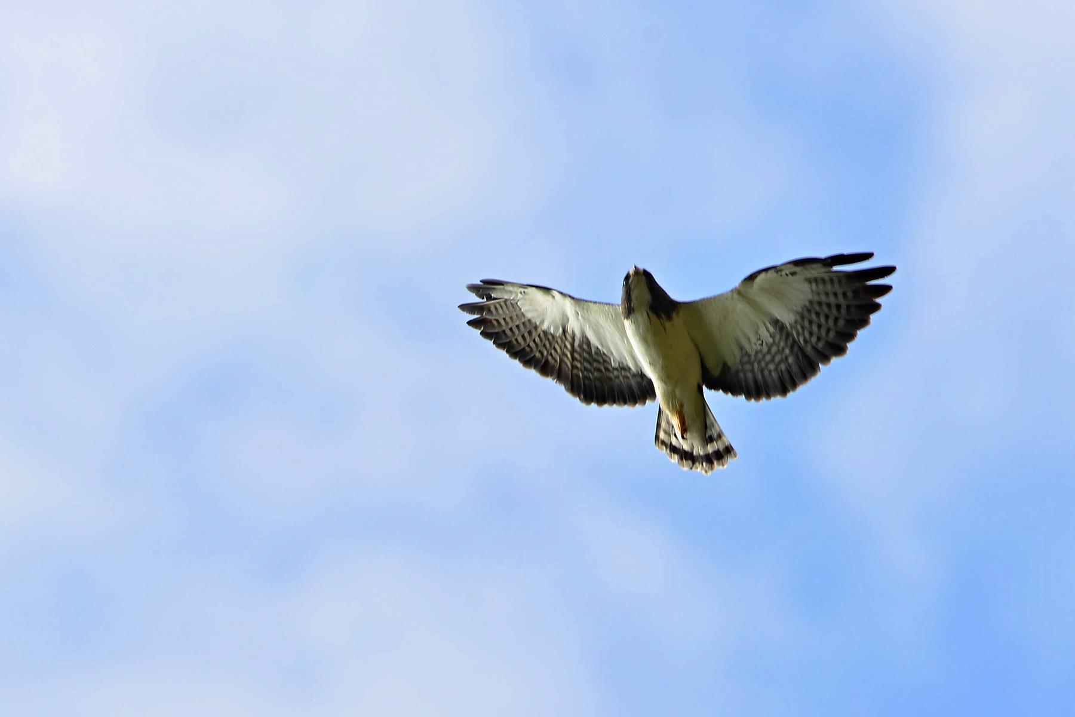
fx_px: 16422
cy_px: 358
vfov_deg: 2.5
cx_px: 538
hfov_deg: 3.7
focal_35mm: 550
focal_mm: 550
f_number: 11
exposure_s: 1/350
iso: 400
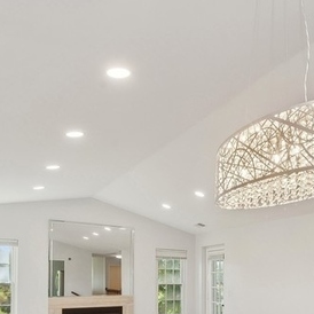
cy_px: 262
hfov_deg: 42.6
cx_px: 292
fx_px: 359
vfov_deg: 44.3
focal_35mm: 35
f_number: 8
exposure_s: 1/40
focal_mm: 15
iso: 200
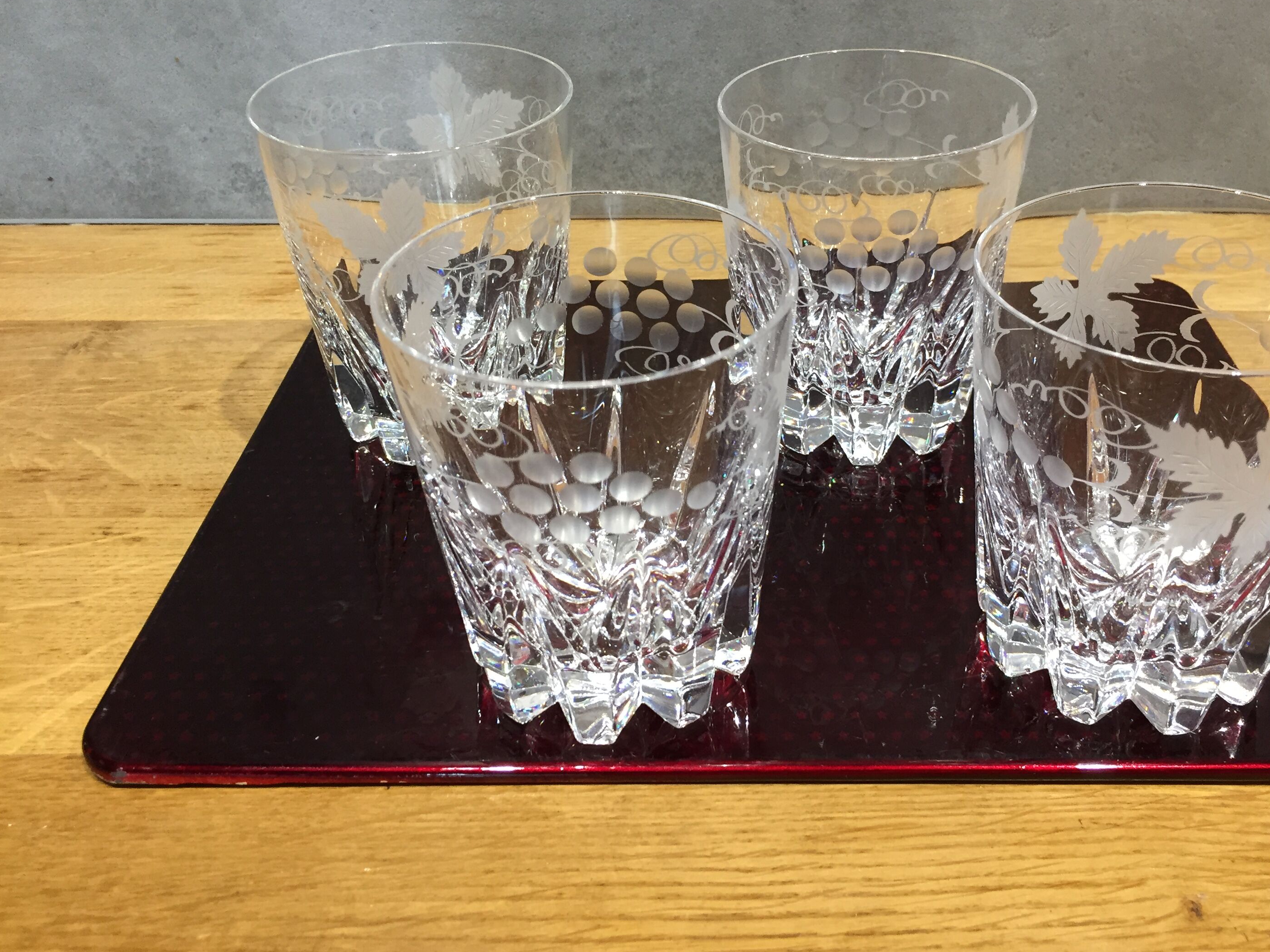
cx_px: 743
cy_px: 421
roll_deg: +0.5
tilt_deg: -33.8
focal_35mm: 34
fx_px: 1247
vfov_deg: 41.7
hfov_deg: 53.7
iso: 160
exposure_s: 1/33
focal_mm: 4.15
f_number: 2.2
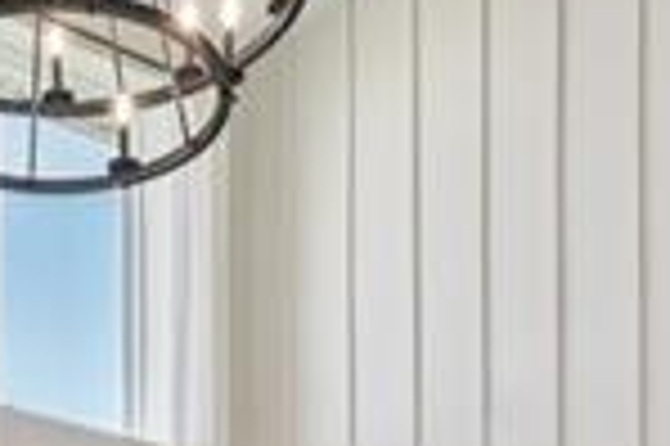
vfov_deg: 11.5
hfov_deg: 20.9
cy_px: 1108
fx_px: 1785
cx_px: 85
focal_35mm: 96
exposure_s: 1/125
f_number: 8
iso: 400
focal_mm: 14
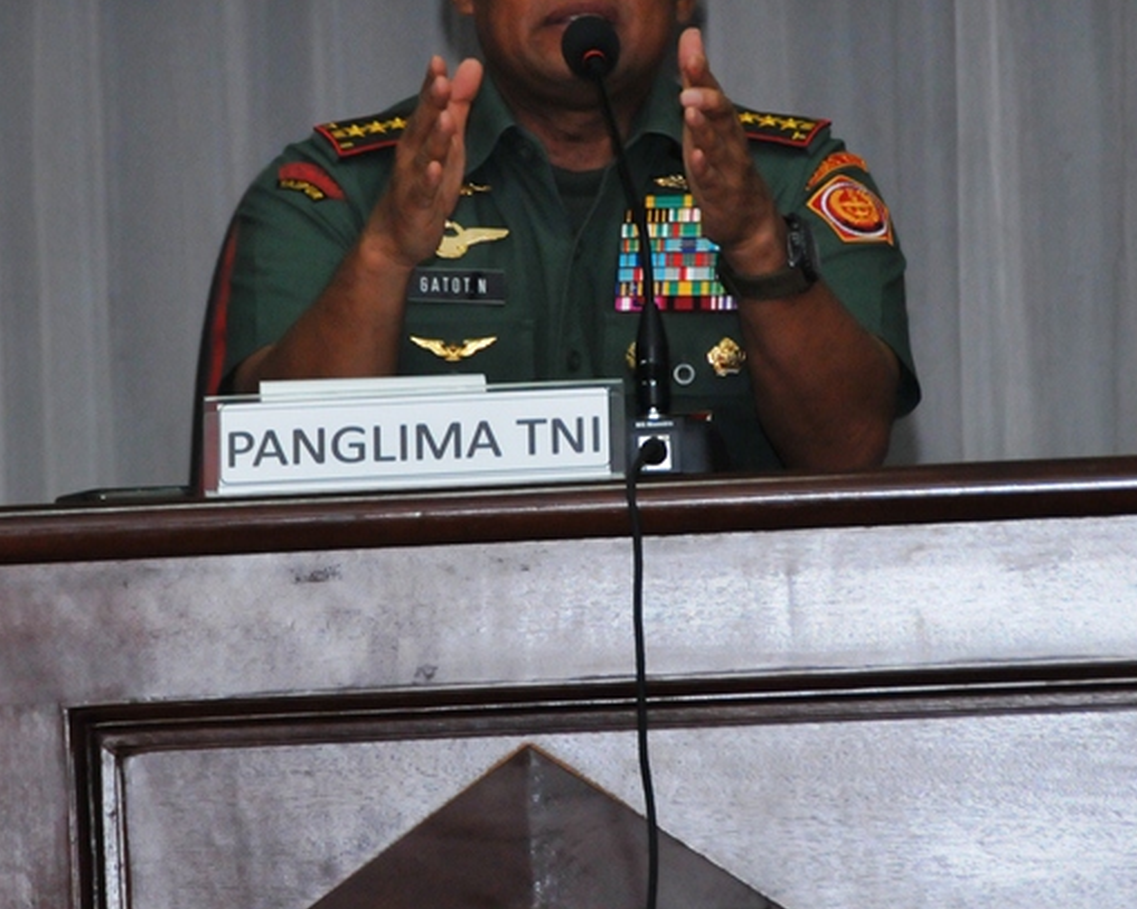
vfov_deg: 3.2
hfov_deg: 4.0
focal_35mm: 482
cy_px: 253
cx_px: 553
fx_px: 16213
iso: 1250
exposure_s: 1/100
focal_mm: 170
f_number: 5.6
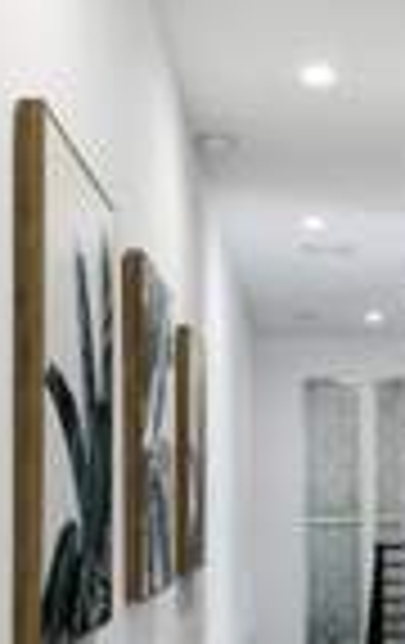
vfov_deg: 34.2
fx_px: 1019
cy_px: 498
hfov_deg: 22.2
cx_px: 328
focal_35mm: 58
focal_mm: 17
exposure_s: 1/160
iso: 250
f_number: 8
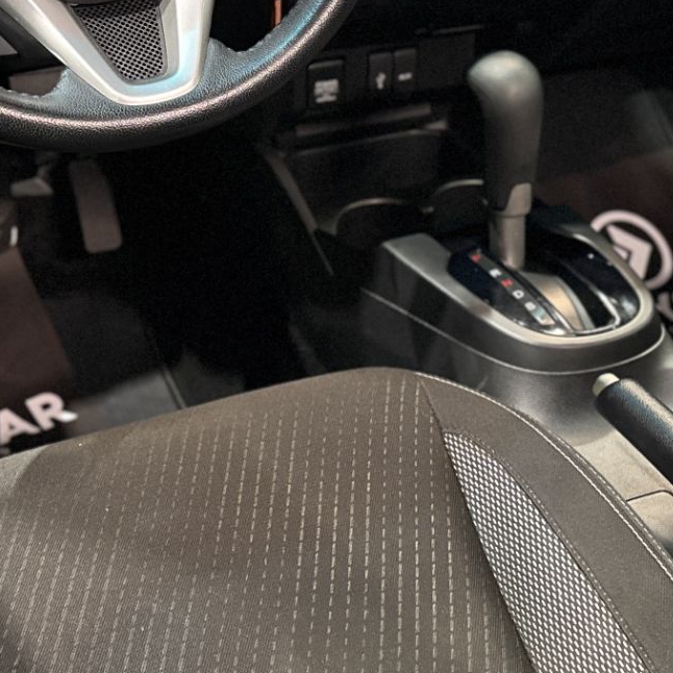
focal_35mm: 63
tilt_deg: -25.5
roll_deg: -0.2
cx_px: 247
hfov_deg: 27.2
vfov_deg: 26.5
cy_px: 89
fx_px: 1386
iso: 1000
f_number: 1.78
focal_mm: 6.86
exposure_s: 1/40
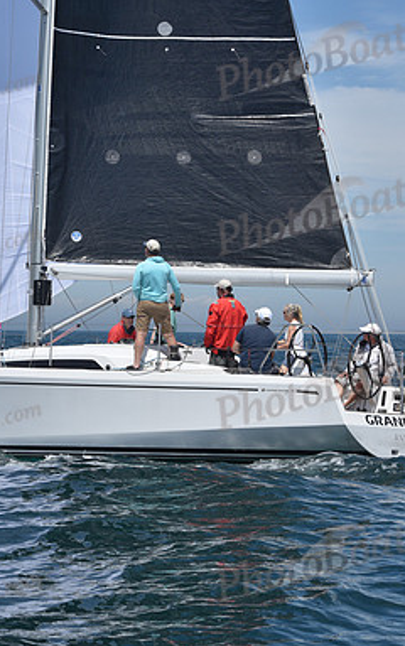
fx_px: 1904
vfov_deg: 19.3
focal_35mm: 108
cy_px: 323
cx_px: 130
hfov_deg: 12.1
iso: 250
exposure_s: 1/800
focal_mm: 70
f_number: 10
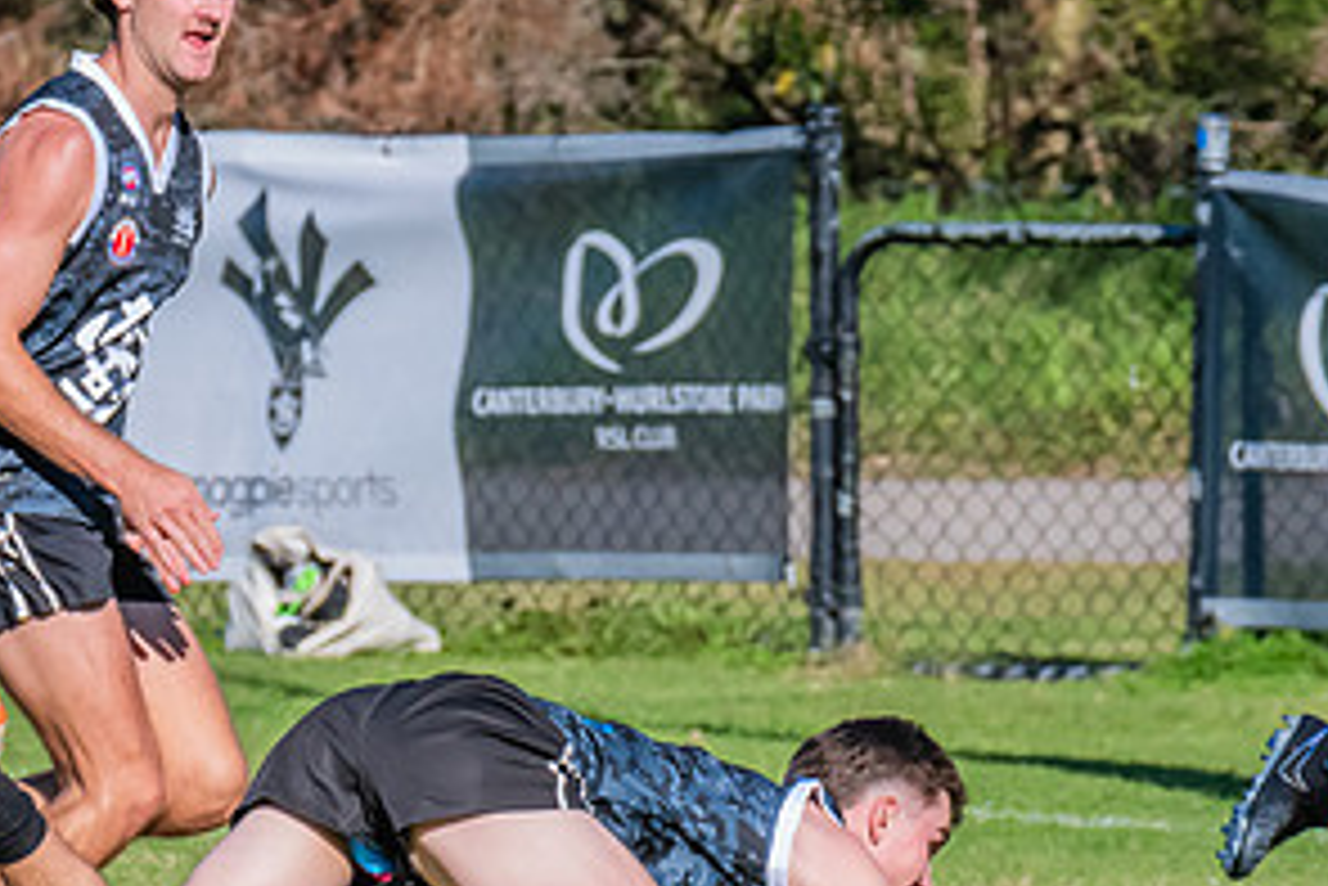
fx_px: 42293
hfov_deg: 1.8
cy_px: 667
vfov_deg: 1.2
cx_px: 390
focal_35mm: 1146
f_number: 14
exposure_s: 1/1600
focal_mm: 410
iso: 1600
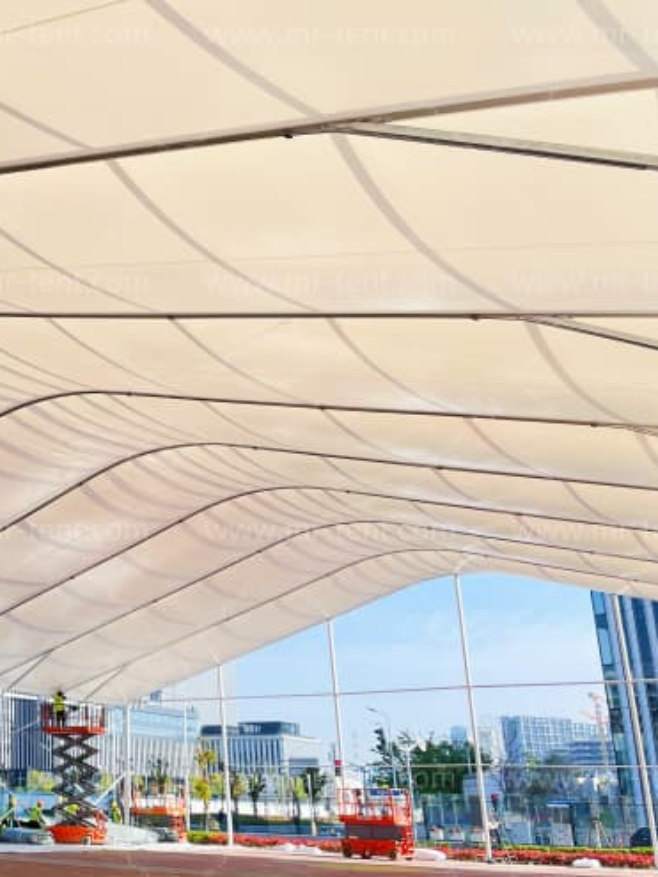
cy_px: 446
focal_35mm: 42
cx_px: -34
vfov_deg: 44.8
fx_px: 1065
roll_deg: -2.7
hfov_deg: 31.2
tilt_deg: +18.1
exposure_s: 1/1221
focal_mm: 4.2
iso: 32
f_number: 1.6
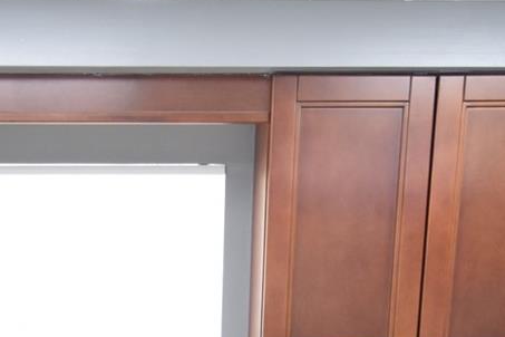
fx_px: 743
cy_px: 444
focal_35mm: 53
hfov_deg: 36.8
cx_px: 143
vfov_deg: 22.6
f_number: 4
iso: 800
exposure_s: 1/60
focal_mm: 10
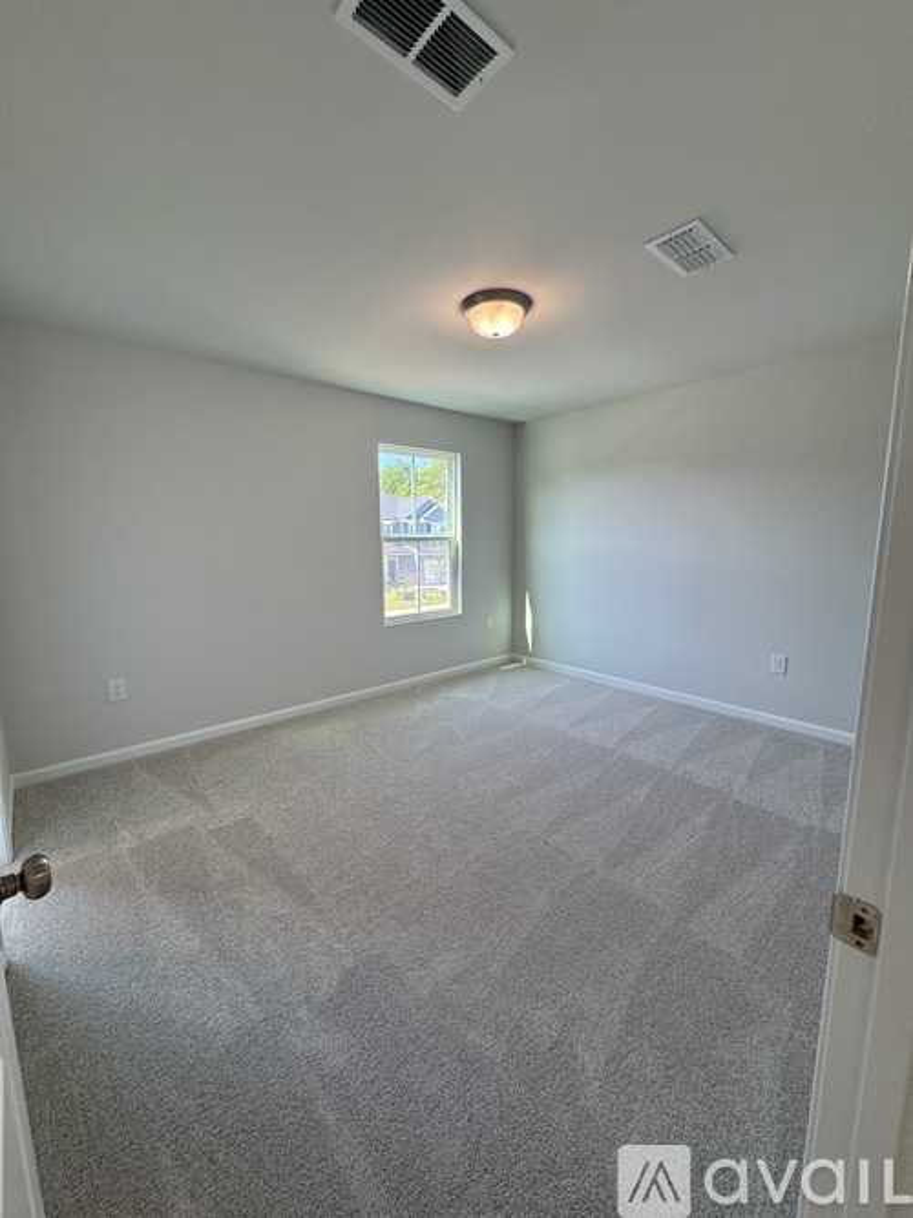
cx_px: 456
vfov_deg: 102.1
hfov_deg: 85.7
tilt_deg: -8.6
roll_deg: +0.5
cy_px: 609
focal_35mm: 14
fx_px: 492
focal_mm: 2.22
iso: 80
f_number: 2.2
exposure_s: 1/120
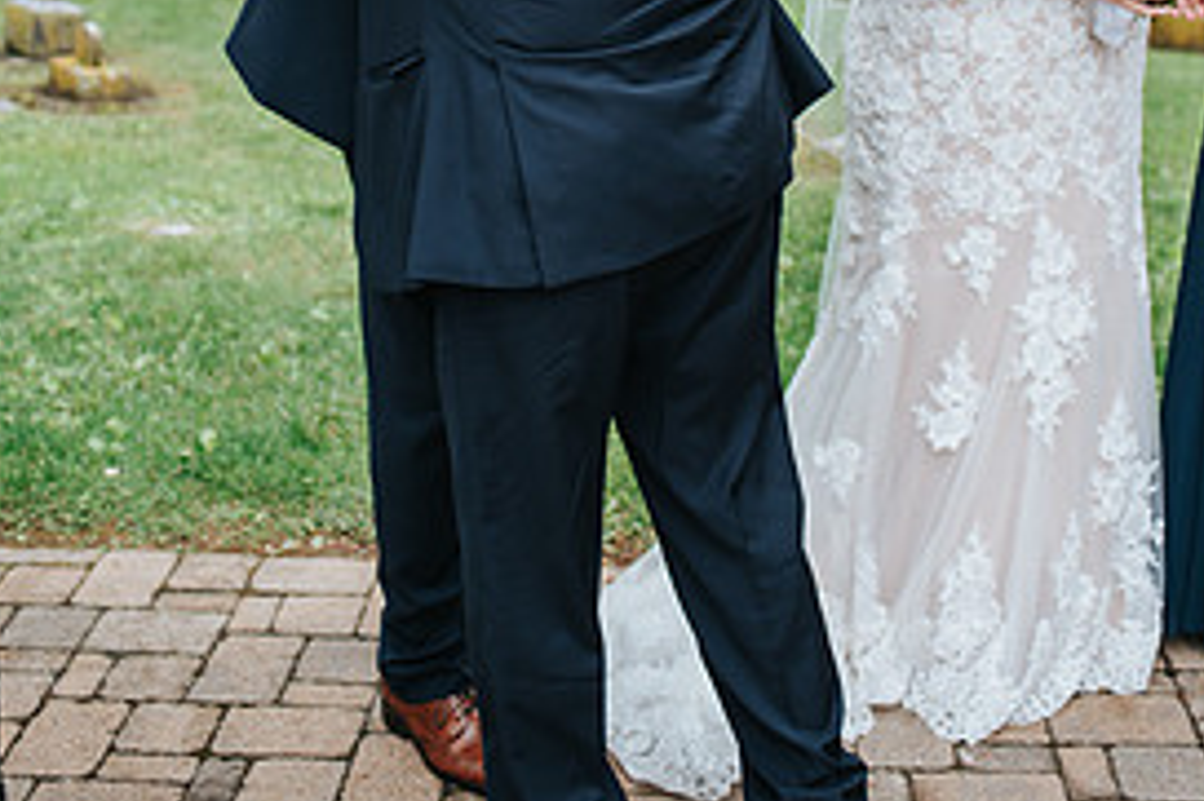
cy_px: -150
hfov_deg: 34.5
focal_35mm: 58
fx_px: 1939
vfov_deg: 21.7
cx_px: 629
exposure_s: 1/640
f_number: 2.8
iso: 250
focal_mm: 35
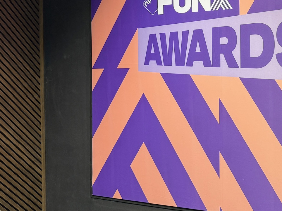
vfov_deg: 28.3
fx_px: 415
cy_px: 67
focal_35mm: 51
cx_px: 241
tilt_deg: +0.3
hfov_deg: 35.8
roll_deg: +0.7
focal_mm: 6.76
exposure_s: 1/50
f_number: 1.78
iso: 200
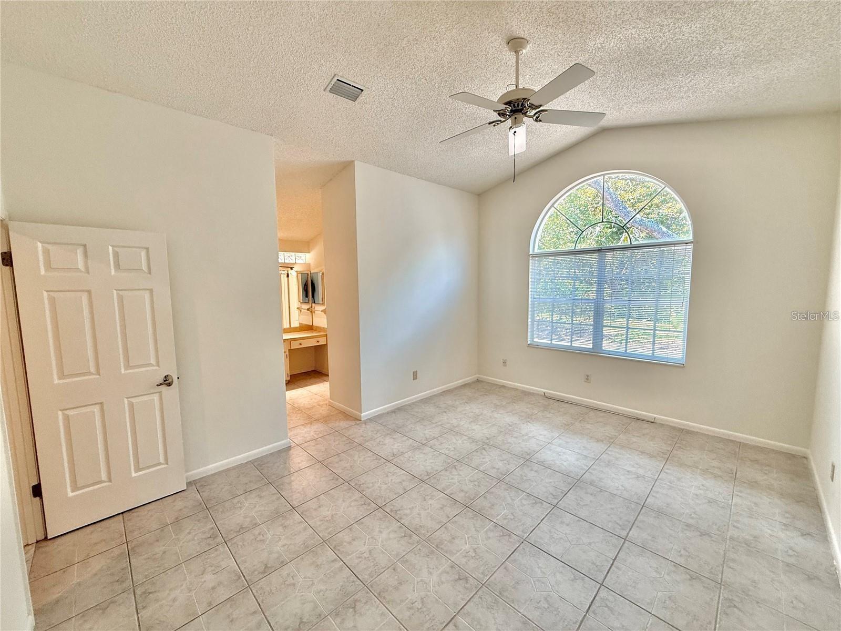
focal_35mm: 14
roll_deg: +0.4
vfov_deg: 85.7
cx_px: 420
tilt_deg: -5.1
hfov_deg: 102.1
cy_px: 316
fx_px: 340
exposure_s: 1/123
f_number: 2.2
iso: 125
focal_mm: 2.22
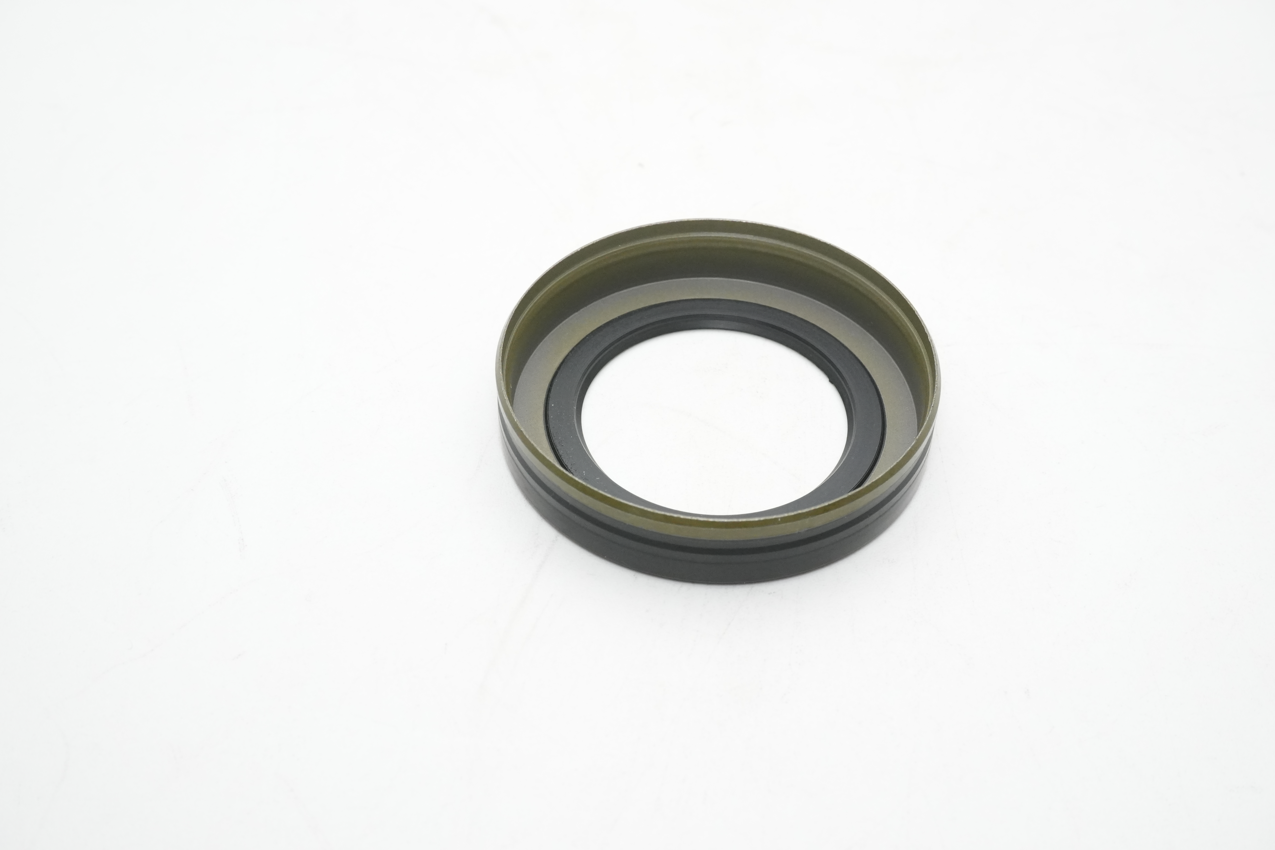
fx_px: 1594
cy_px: 425
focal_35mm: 45
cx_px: 638
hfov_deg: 43.6
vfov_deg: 29.9
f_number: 11
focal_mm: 30
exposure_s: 1/160
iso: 2000
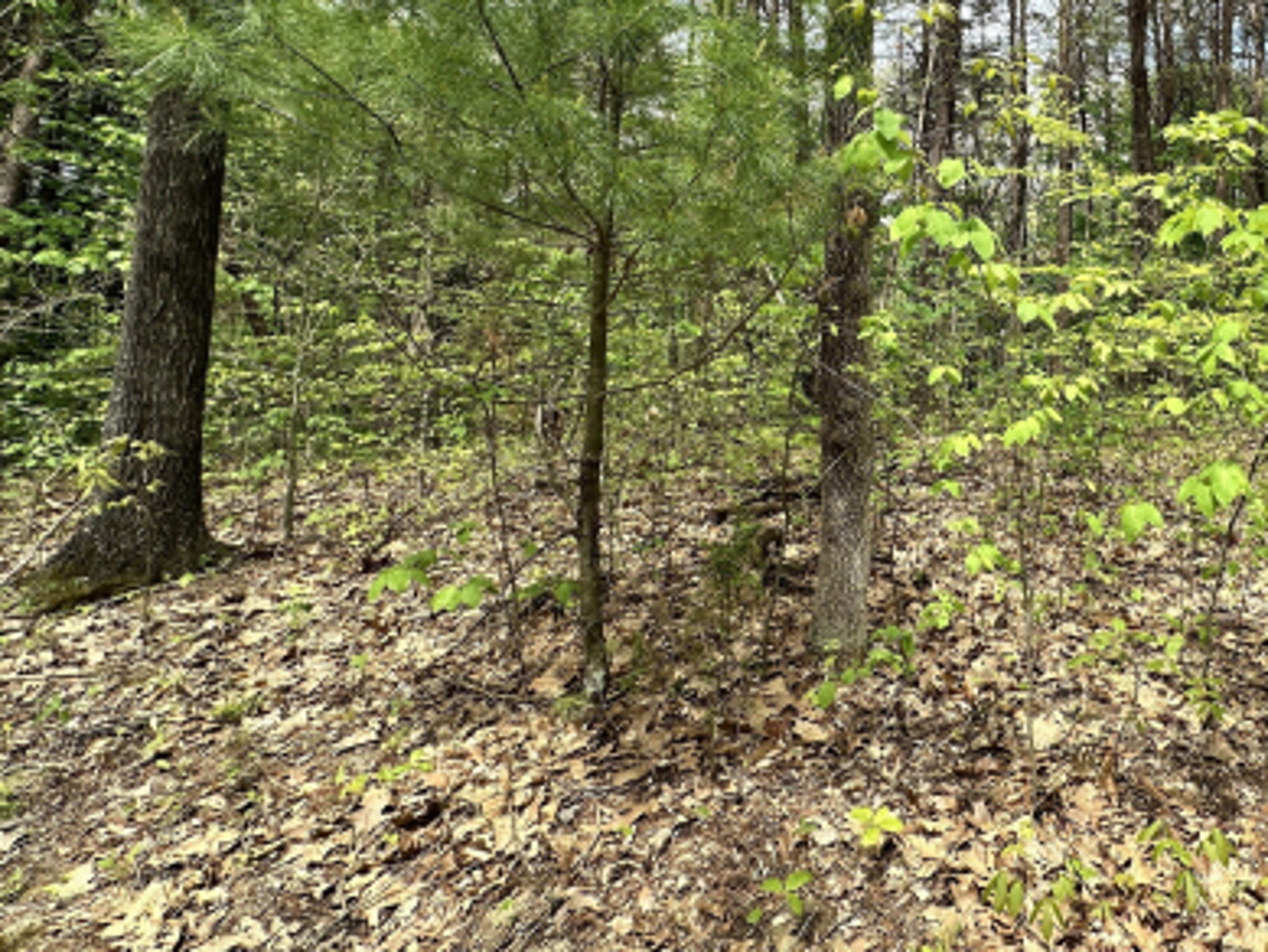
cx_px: 1006
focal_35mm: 24
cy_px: 238
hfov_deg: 65.4
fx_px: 879
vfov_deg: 54.2
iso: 40
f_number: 2.2
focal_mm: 2.22
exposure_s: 1/587
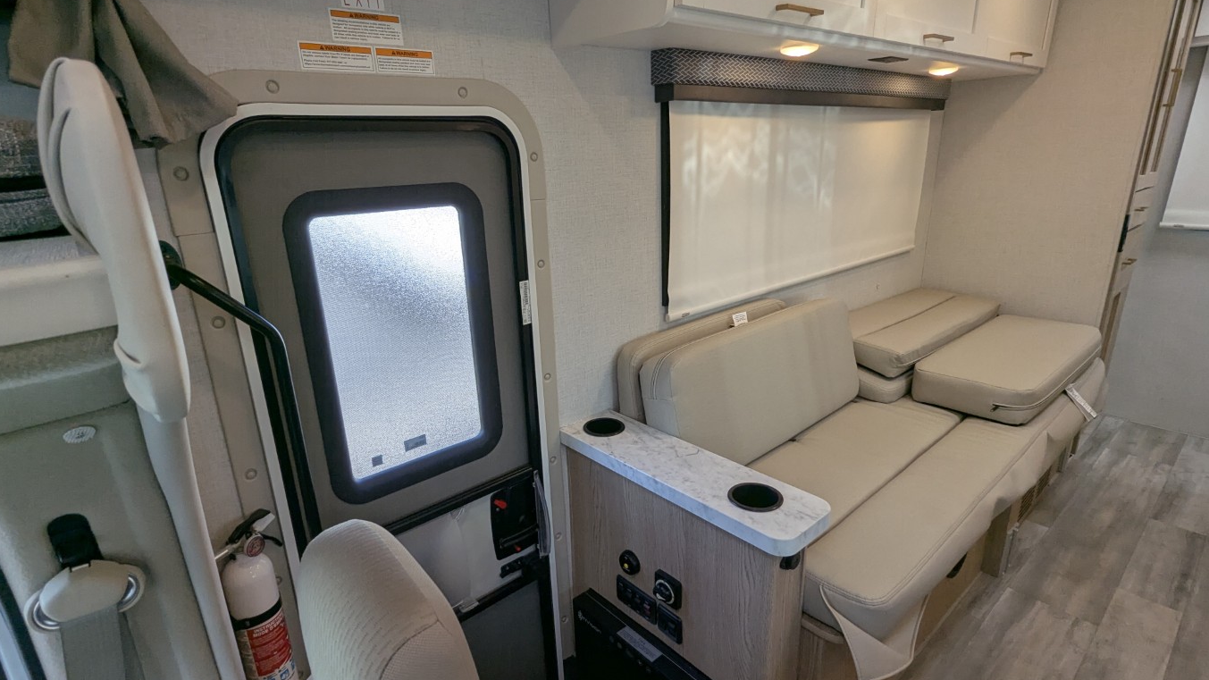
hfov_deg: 92.6
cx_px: 589
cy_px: 341
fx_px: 577
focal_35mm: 18
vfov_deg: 61.0
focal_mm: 2.35
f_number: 2.2
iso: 53
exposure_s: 1/317
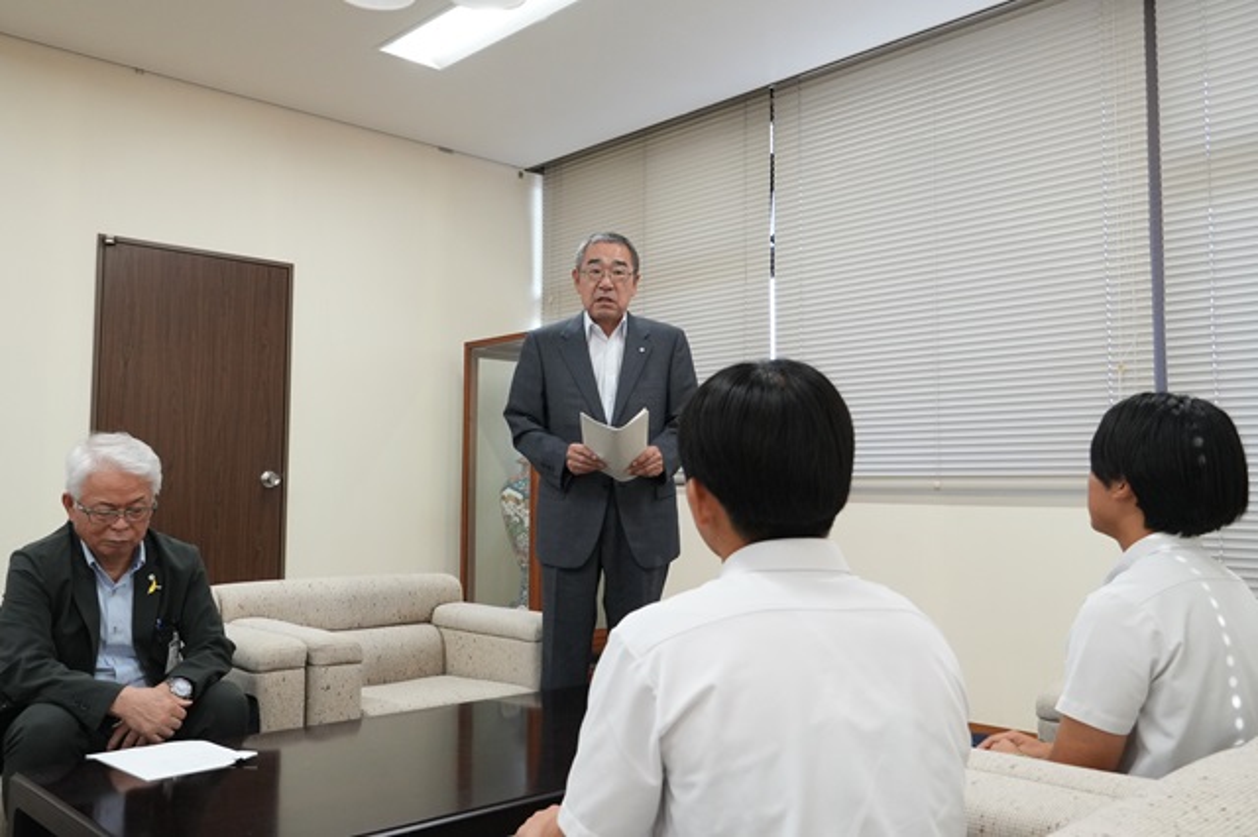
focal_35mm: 30
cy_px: 418
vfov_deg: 43.6
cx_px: 629
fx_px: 1048
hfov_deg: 62.0
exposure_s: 1/160
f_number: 5.6
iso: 2000
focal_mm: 20
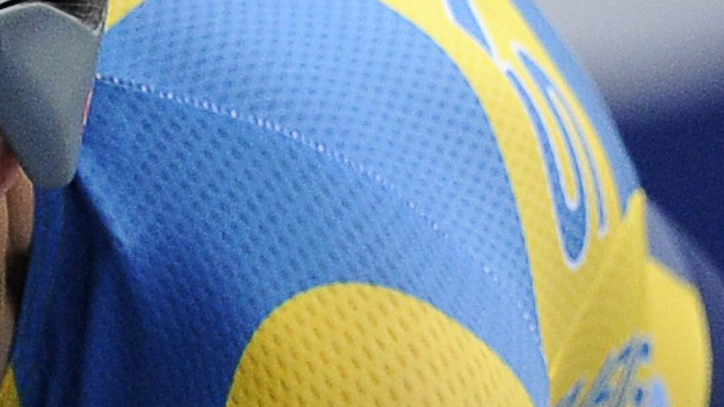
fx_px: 53502
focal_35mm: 2787
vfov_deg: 0.4
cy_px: 943
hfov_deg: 0.8
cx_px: -917
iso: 2500
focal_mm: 400
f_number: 2.8
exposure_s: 1/1600
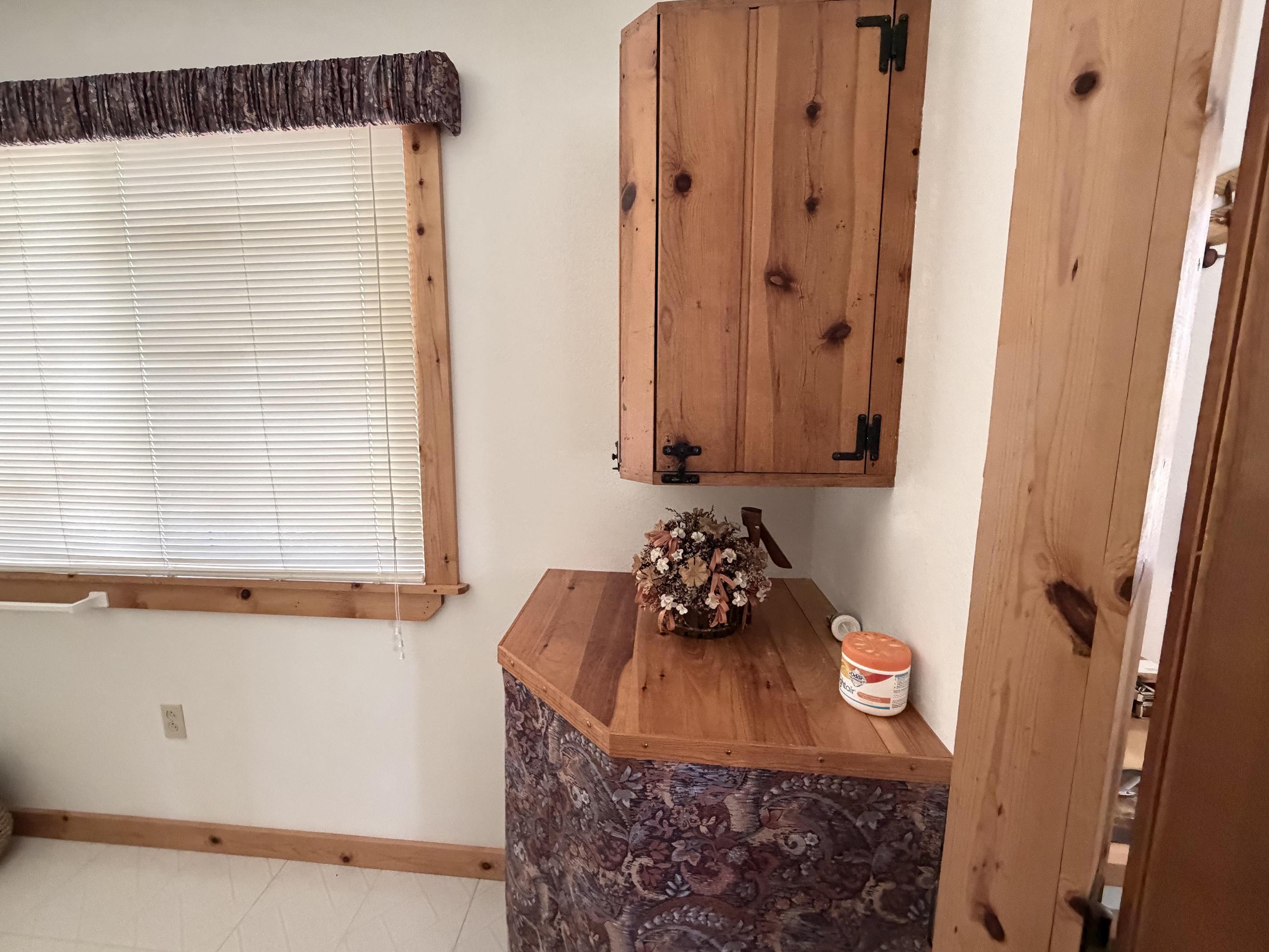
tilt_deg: -7.1
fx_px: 550
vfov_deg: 81.7
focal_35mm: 15
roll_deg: +0.7
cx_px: 603
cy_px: 472
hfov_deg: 98.1
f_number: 2.2
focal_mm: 2.22
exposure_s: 1/60
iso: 640
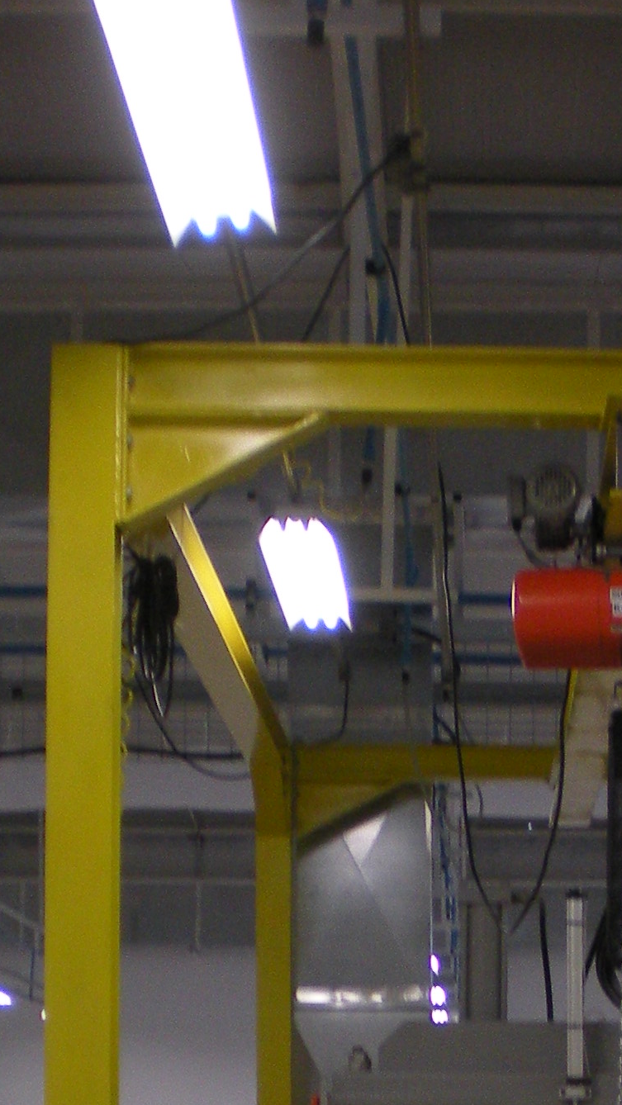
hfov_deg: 11.9
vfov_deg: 20.2
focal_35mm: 101
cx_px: 639
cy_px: 1199
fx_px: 2960
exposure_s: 1/61
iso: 123
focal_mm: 6.3
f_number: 3.1
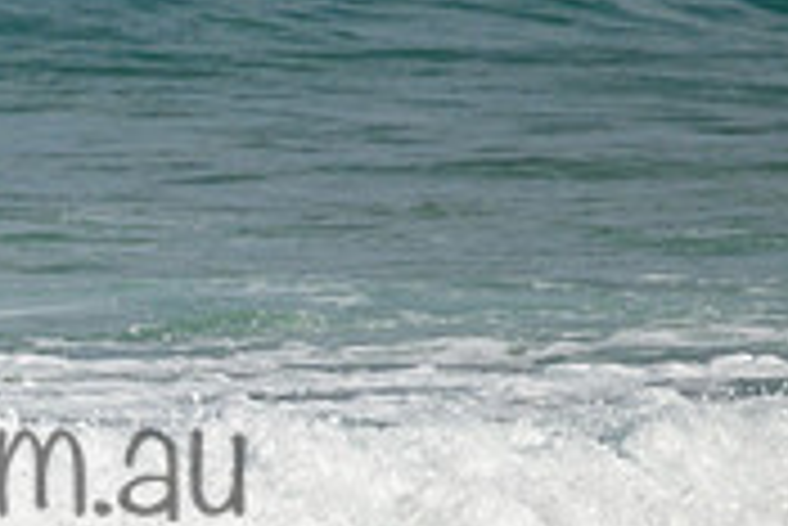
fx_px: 58162
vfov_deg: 0.5
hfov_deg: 0.8
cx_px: -230
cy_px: 411
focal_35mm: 2655
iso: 720
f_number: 11
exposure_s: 1/2000
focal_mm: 800
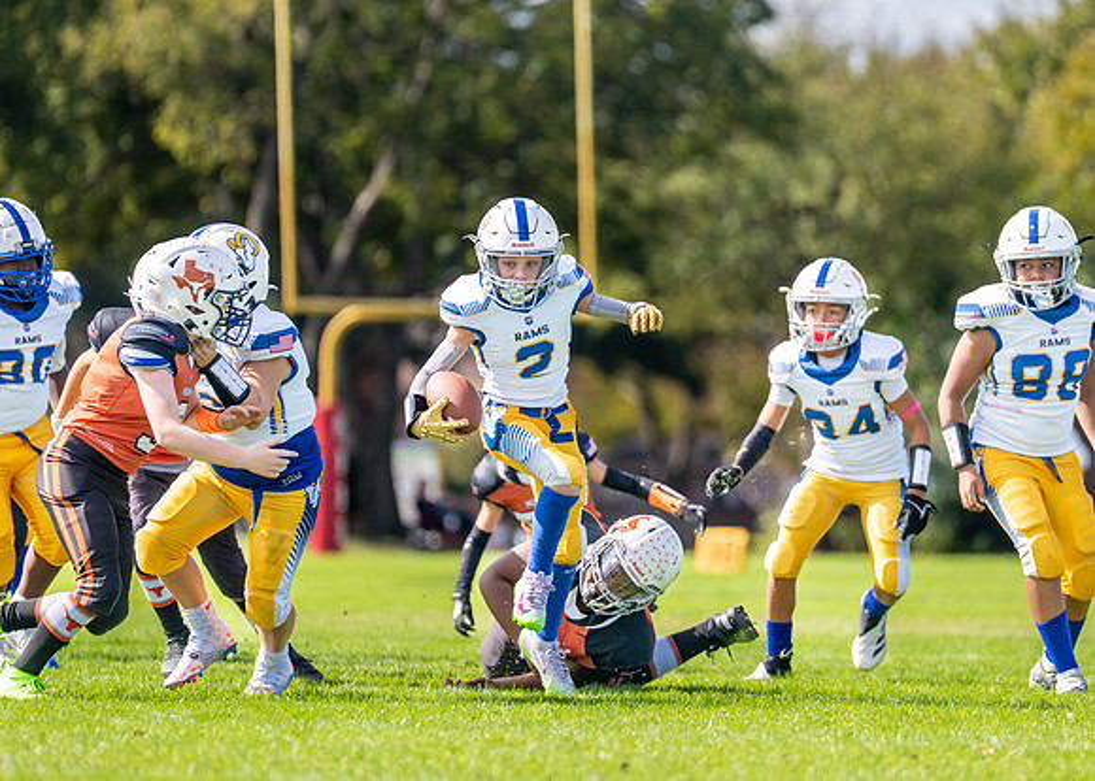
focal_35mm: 370
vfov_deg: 3.9
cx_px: 623
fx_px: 11506
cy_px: 365
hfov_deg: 5.4
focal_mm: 200
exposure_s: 1/2500
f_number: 2.8
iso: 160
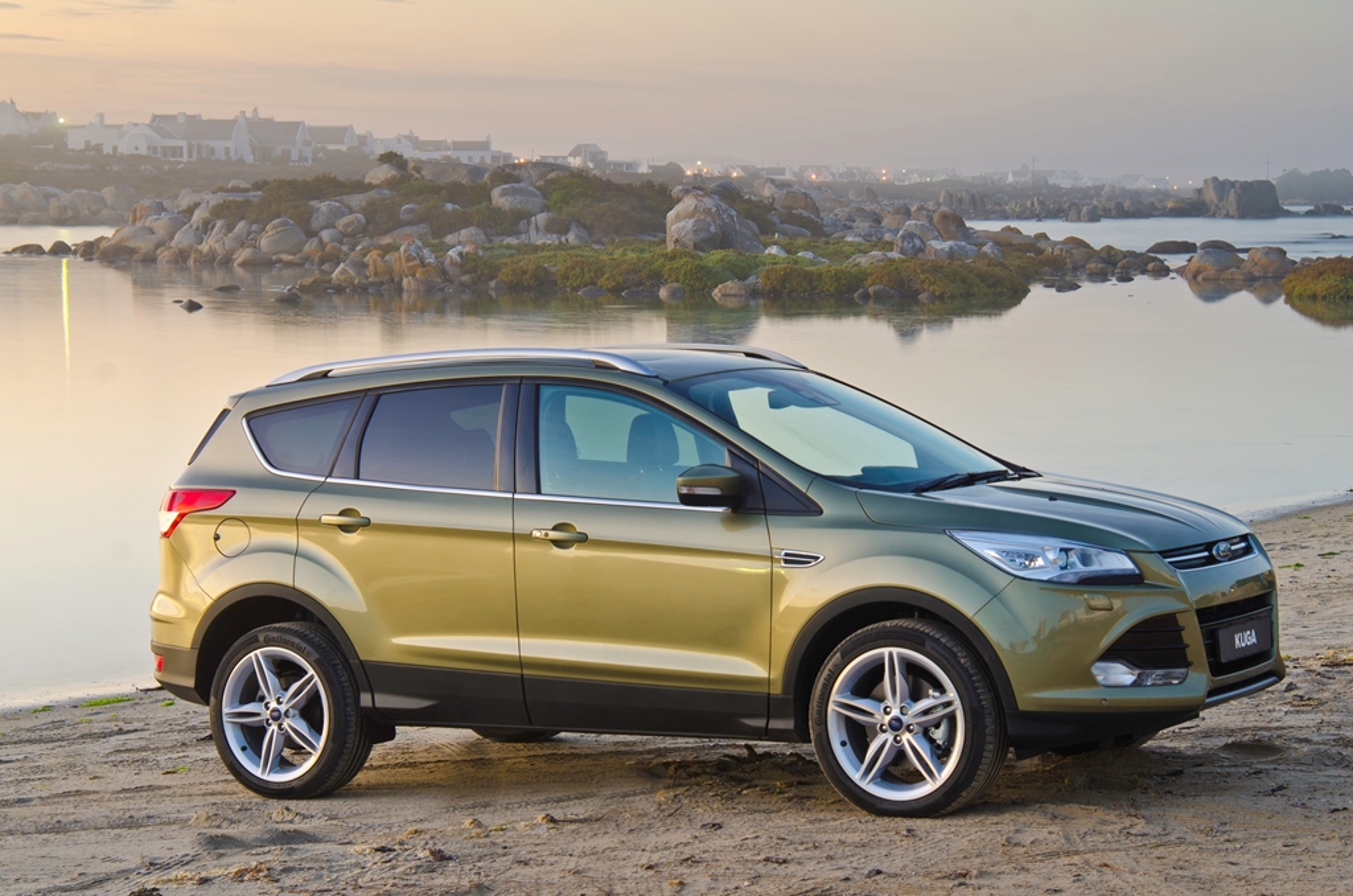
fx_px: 2813
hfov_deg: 27.0
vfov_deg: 18.1
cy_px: 448
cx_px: 676
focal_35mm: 75
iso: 100
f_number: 8
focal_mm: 50
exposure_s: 6
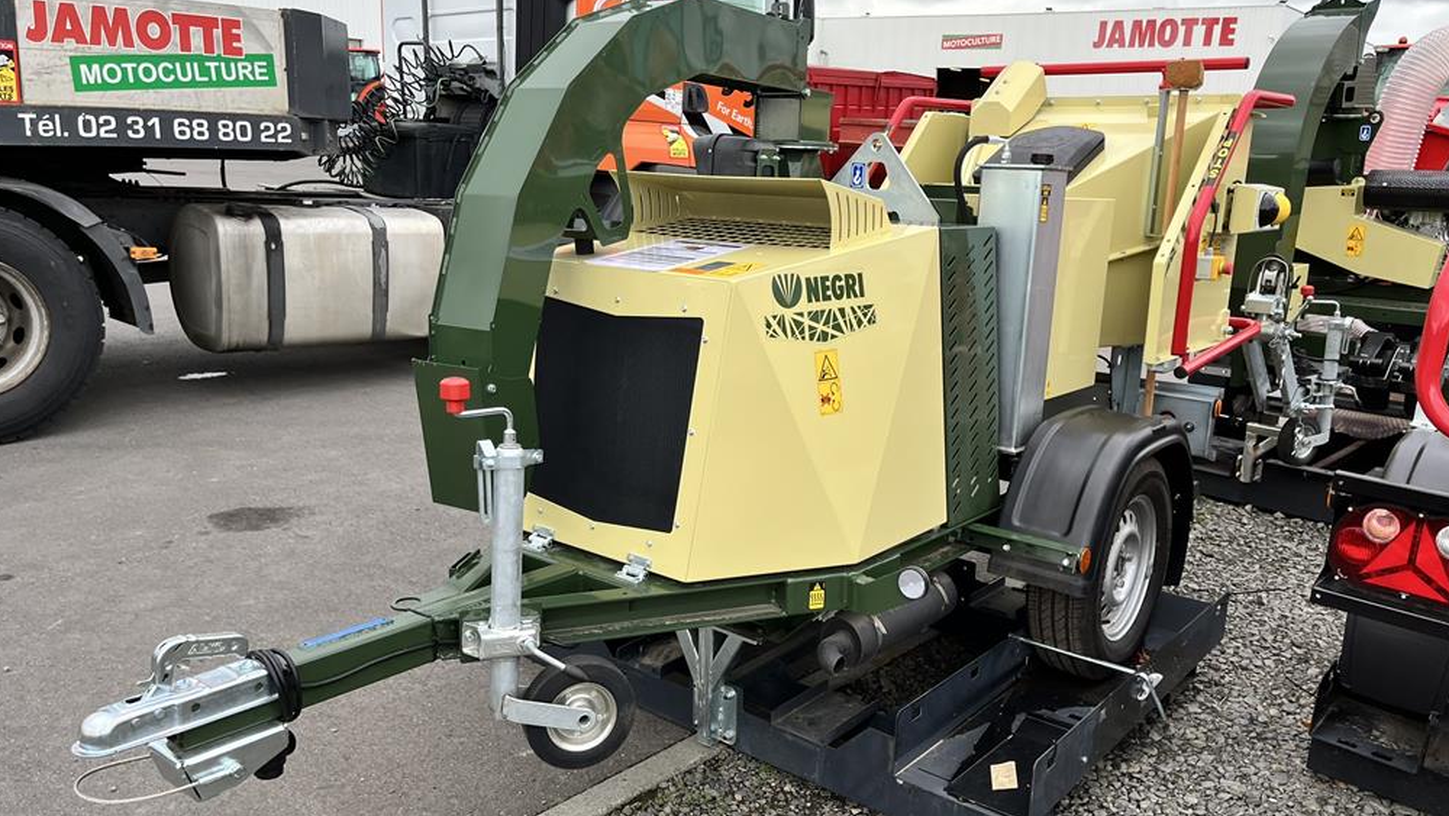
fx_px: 1114
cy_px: 425
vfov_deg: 40.2
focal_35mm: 29
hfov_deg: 66.1
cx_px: 733
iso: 50
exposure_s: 1/370
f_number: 1.6
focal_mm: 5.1
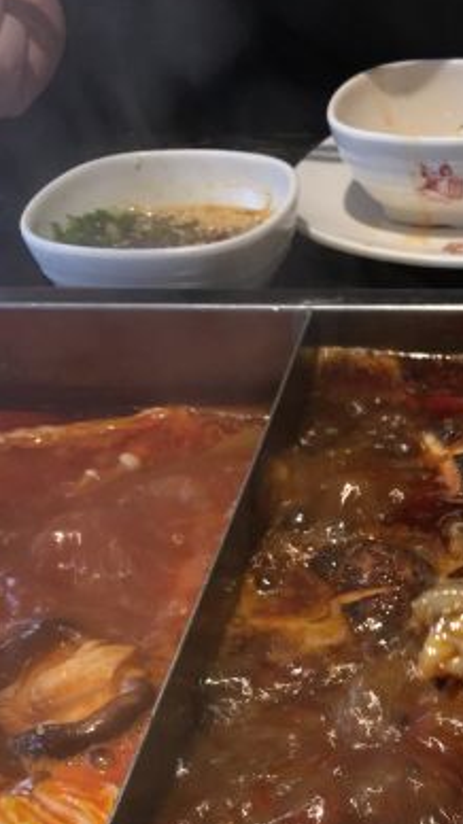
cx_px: 521
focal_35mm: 57
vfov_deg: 35.8
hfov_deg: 20.0
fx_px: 1245
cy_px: 614
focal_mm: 4.15
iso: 50
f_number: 2.2
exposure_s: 1/17
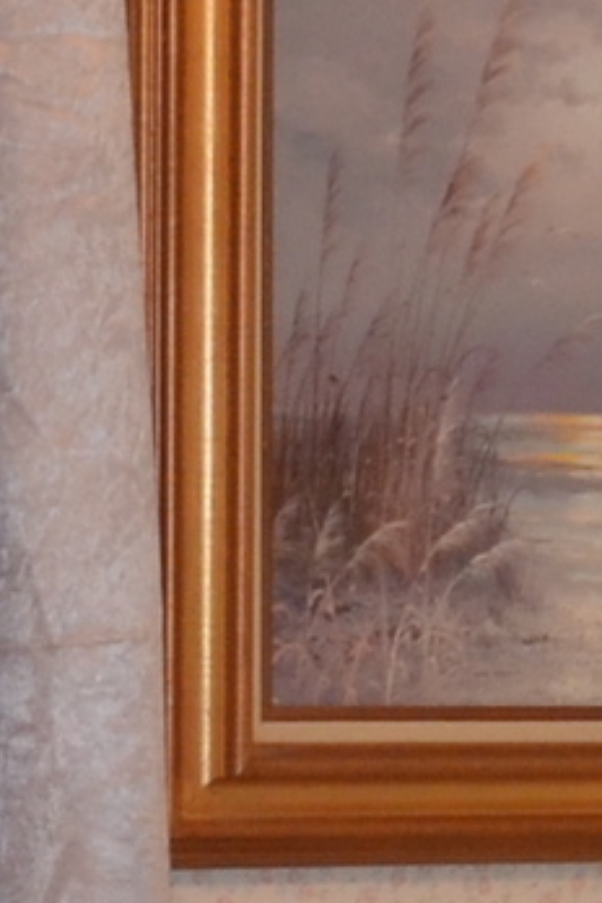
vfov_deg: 8.3
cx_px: 836
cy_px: 1605
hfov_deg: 5.7
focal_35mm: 238
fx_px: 5969
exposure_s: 1/60
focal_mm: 18
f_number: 3.5
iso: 720
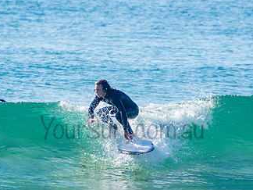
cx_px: 121
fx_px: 7550
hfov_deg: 1.9
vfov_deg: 1.4
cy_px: 121
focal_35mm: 1033
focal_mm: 400
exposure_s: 1/1250
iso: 250
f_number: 5.6
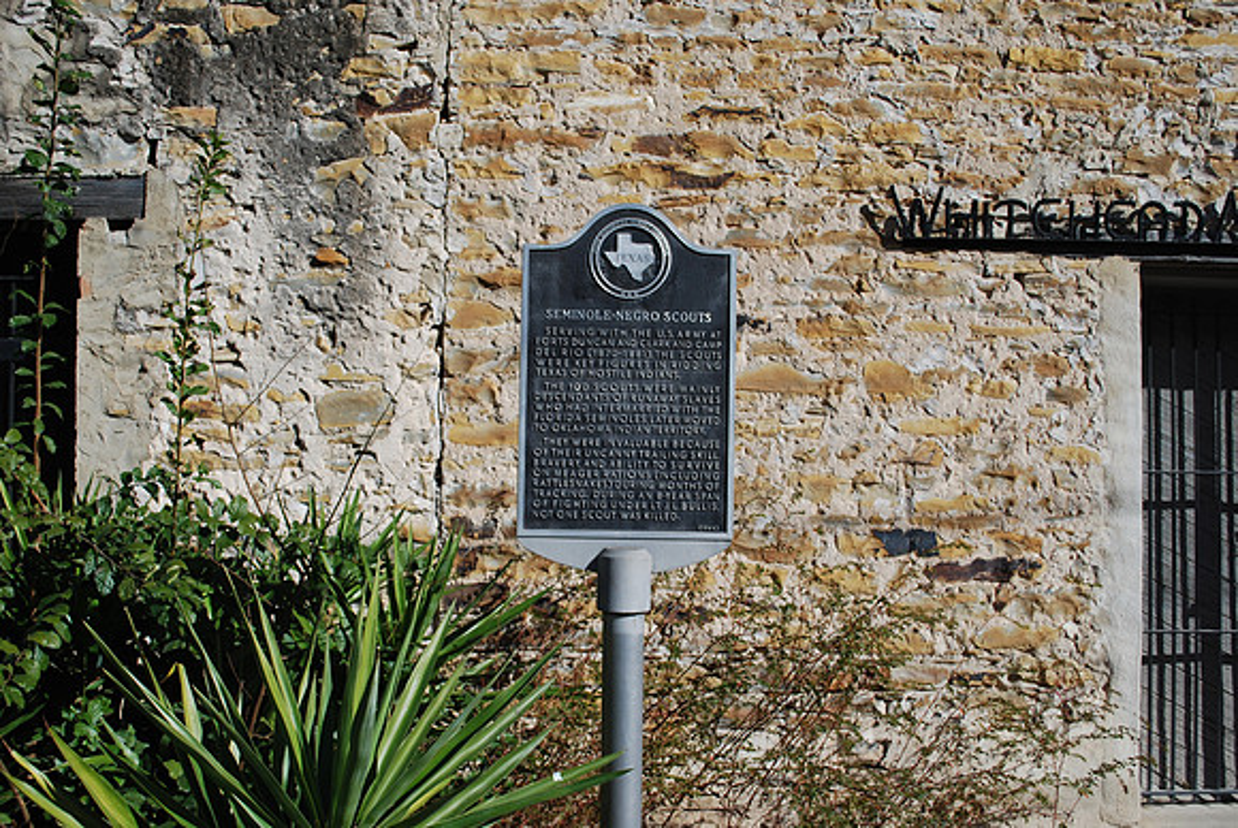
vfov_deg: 34.3
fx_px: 1342
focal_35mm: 39
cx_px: 619
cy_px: 414
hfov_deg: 49.5
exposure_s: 1/125
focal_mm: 26
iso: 100
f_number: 6.3
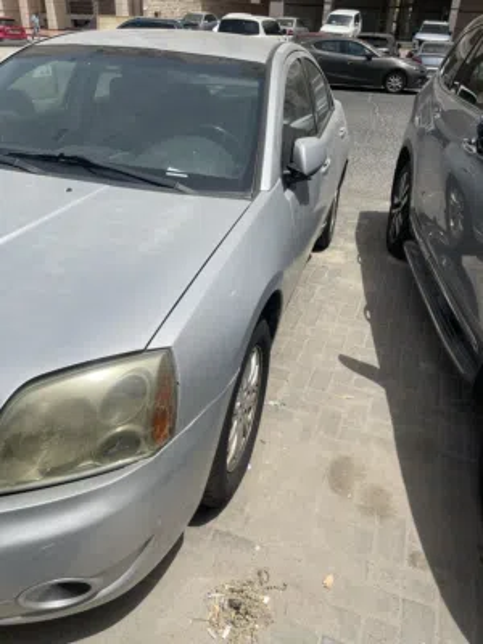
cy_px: 322
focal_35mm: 25
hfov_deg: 54.9
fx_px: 465
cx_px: 242
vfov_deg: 69.4
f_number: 1.6
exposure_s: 1/6250
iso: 32
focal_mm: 5.1
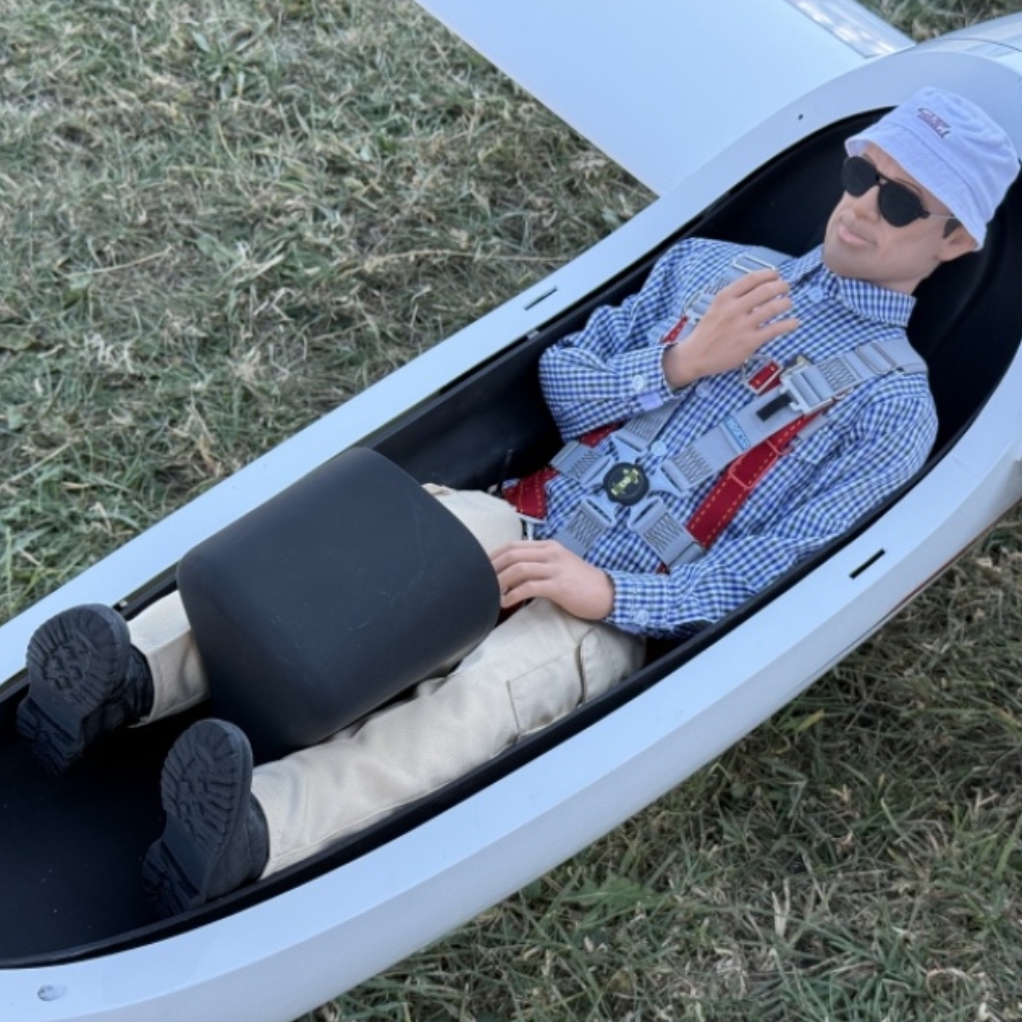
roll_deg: +1.9
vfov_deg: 30.0
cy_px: 512
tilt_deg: -44.6
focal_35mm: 57
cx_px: 498
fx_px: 1904
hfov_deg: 30.0
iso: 100
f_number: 1.78
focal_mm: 6.76
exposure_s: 1/675
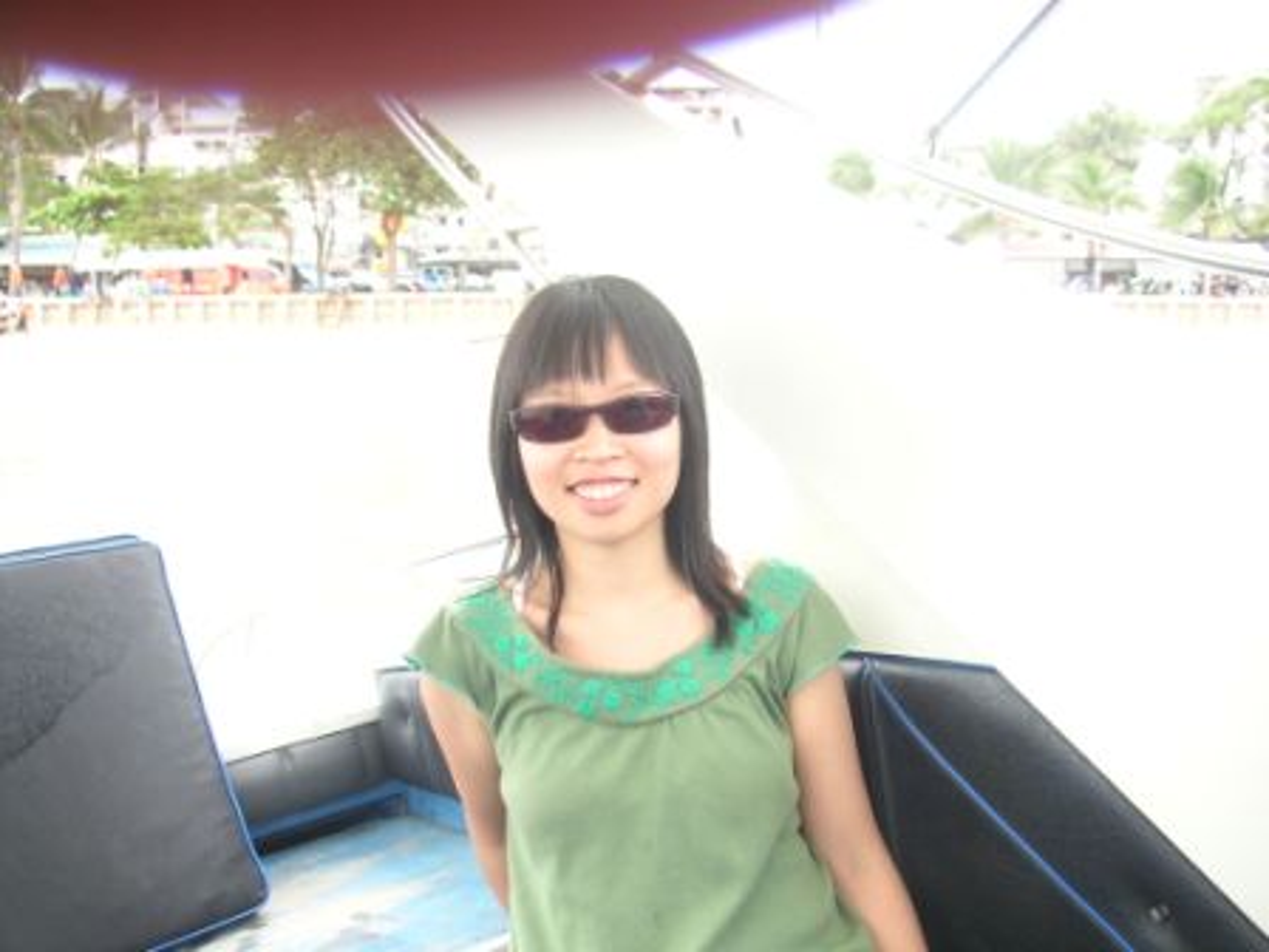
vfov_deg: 38.7
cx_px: 634
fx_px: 1356
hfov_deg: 50.1
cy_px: 476
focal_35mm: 37
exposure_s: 1/60
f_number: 2.8
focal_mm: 5.7
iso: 50
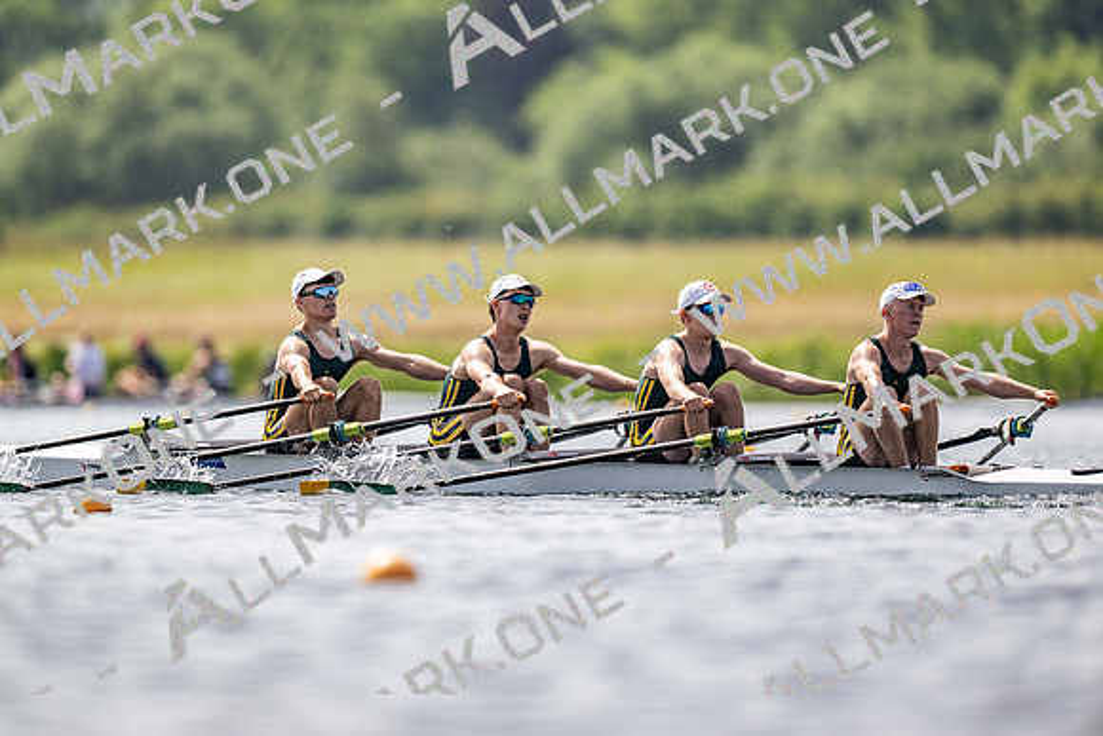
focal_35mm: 600
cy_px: 368
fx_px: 18387
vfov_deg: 2.3
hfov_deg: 3.4
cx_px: 552
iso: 160
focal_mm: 600
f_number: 4
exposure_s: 1/2500
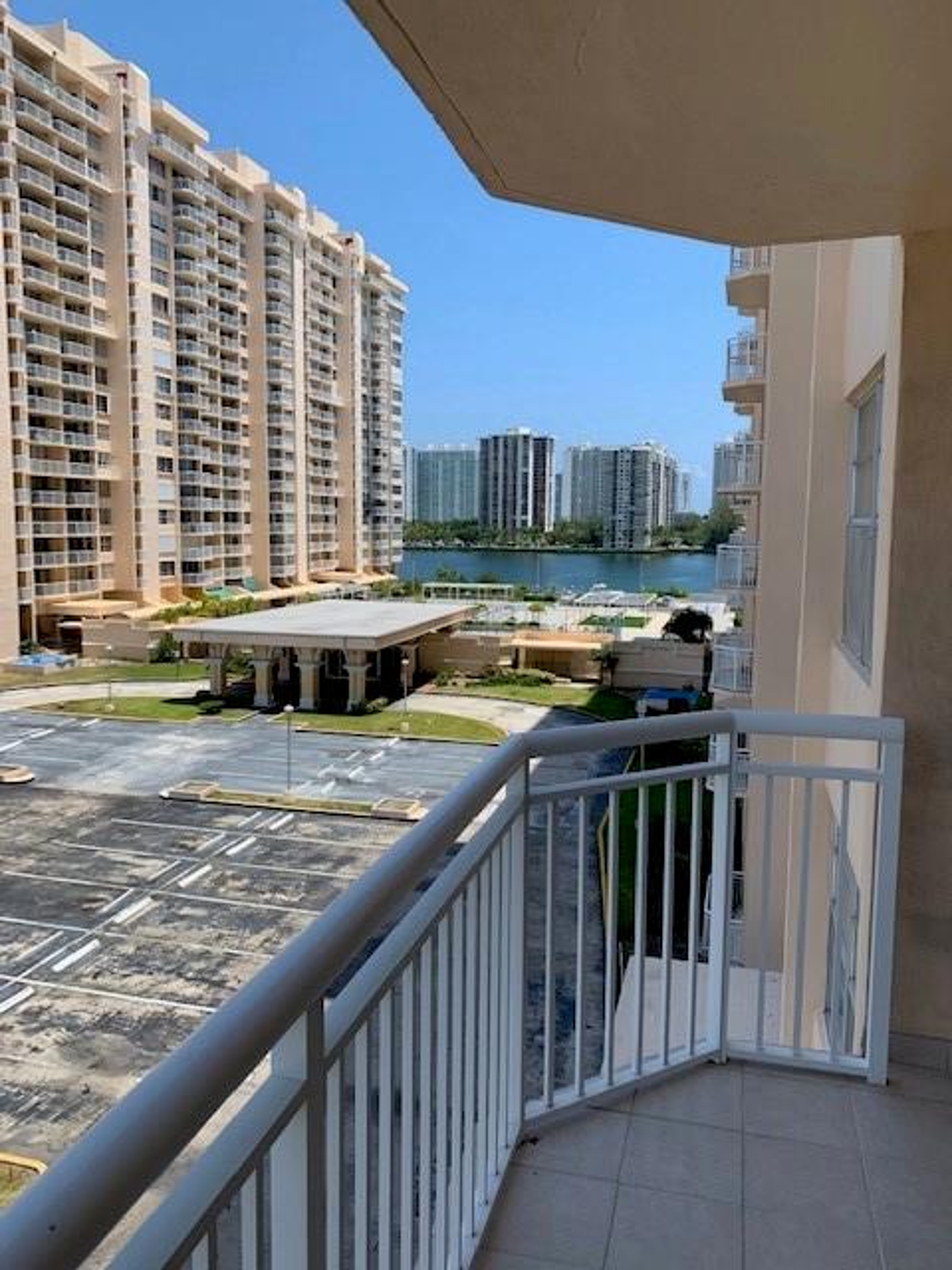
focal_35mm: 26
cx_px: 476
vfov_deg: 67.3
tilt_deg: -5.6
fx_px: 953
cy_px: 635
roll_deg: -1.4
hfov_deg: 53.1
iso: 25
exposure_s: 1/2257
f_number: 1.8
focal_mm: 4.25
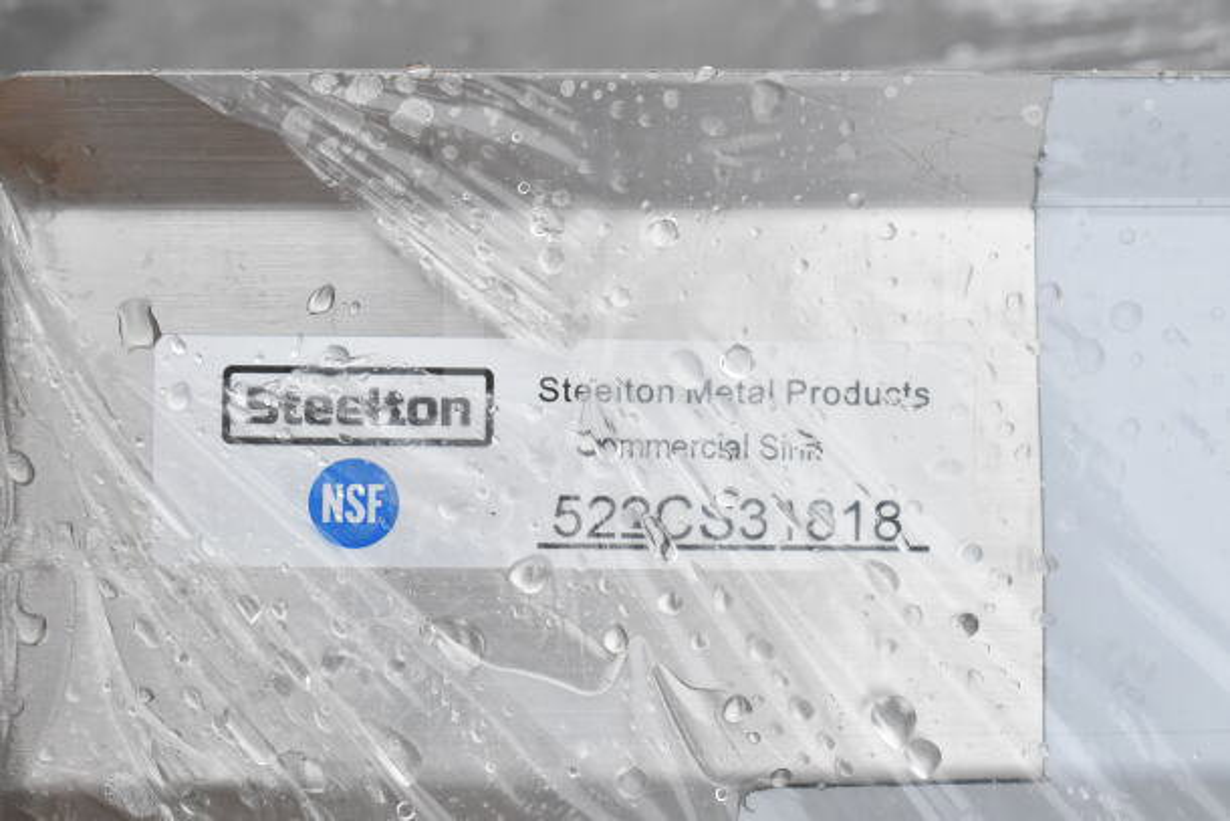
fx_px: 2819
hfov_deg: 24.6
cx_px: 615
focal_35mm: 82
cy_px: 410
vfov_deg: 16.6
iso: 1600
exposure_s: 1/500
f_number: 11
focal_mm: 55
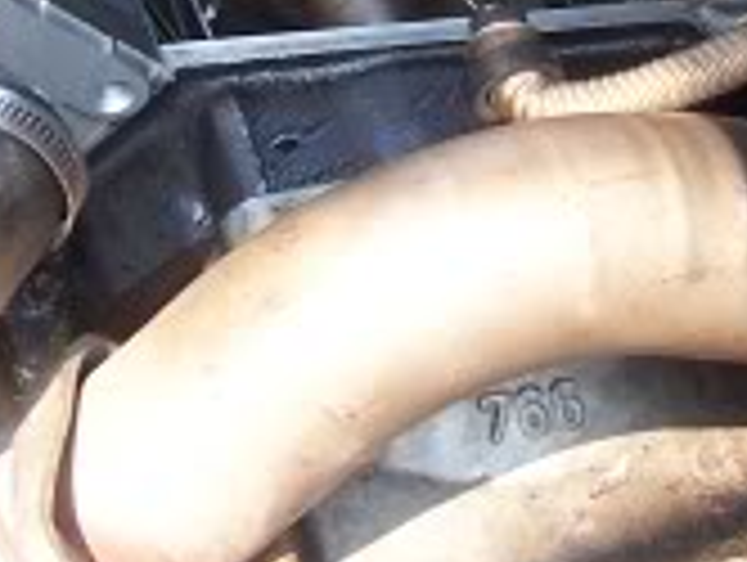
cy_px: -31
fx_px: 2831
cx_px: 446
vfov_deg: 11.2
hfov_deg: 15.0
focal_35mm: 131
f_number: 2.7
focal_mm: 5.6
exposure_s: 1/125
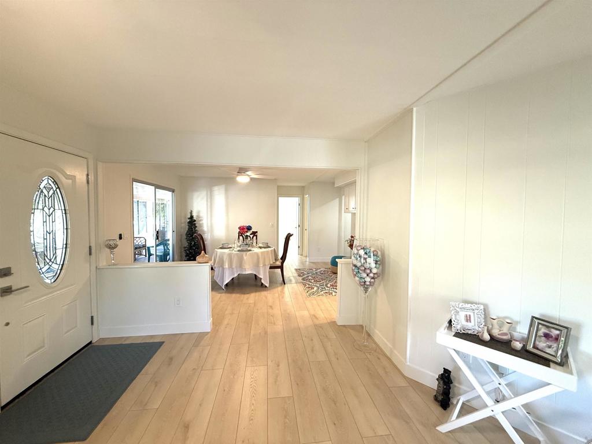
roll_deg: -0.3
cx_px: 296
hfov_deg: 102.1
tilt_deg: -2.2
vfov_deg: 85.7
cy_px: 222
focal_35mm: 14
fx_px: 239
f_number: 2.2
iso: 320
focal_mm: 2.22
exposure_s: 1/120
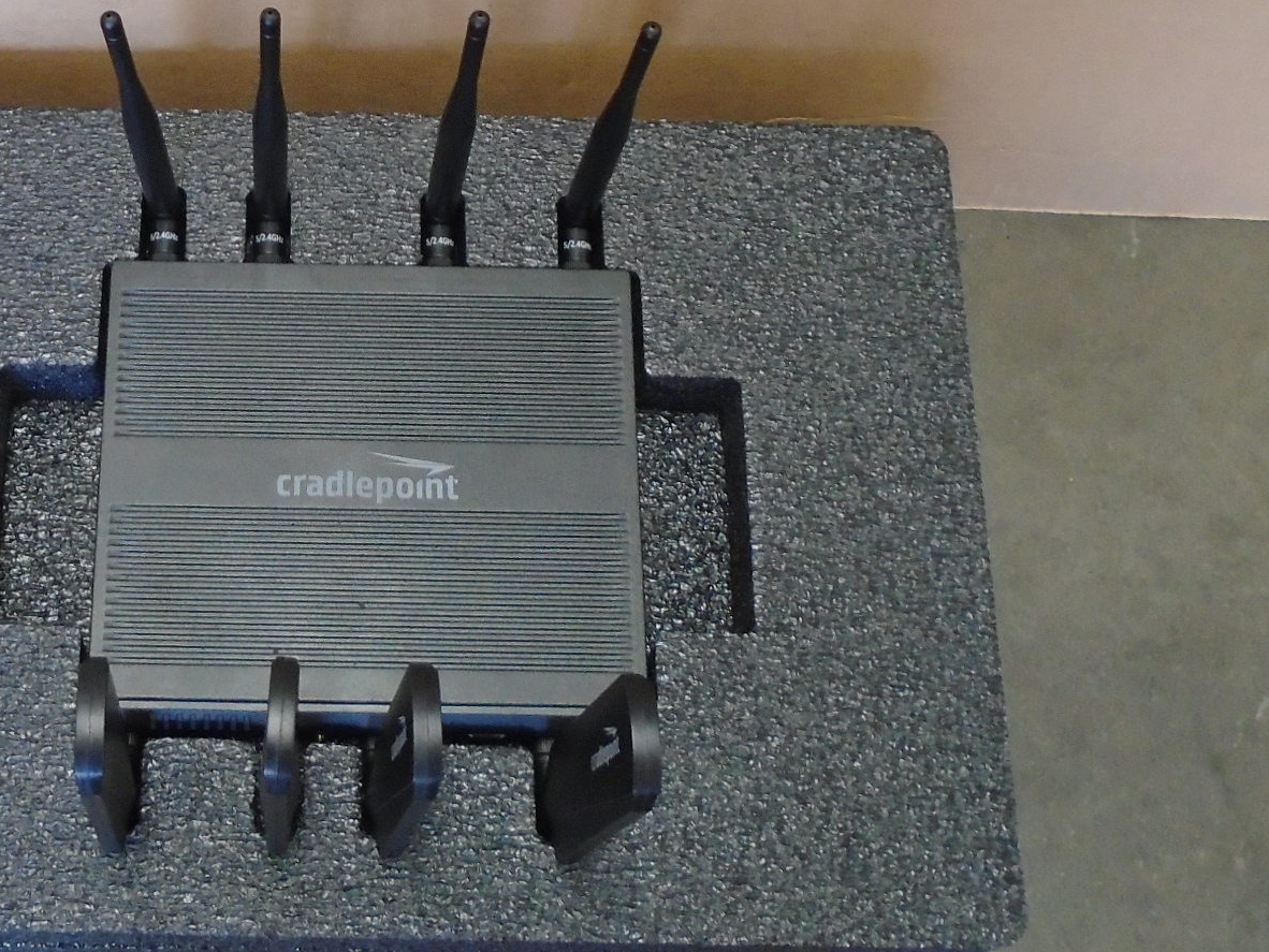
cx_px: 342
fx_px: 2090
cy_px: 268
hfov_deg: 33.2
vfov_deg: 25.4
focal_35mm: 57
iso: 250
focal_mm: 4.6
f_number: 3.2
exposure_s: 1/30
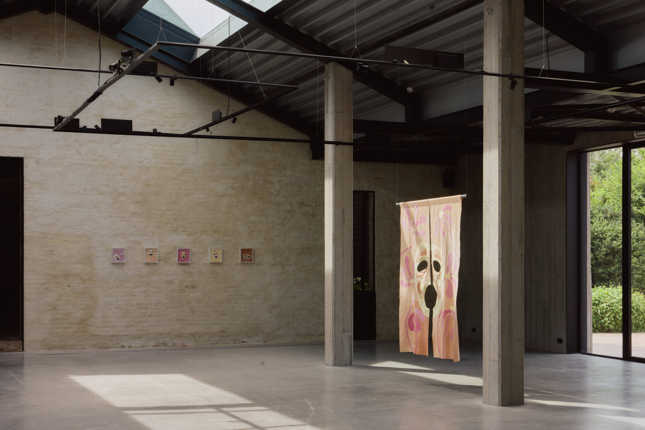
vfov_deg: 25.0
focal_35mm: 54
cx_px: 322
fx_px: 967
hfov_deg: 36.9
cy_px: 215
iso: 500
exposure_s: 1/24
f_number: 22
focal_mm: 54
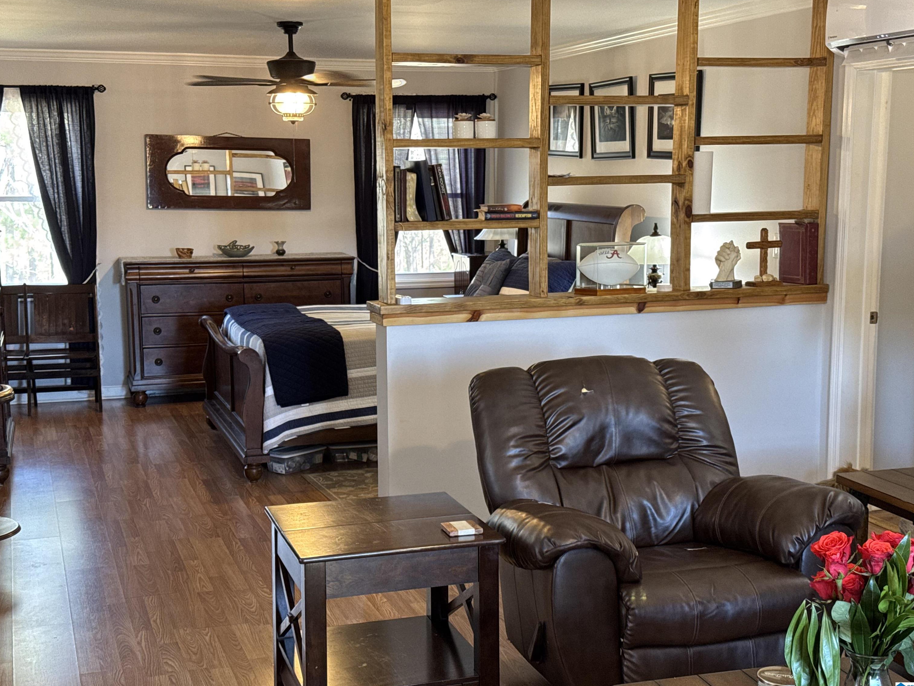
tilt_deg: -7.7
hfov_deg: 38.9
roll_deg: +0.2
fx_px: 1294
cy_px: 346
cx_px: 465
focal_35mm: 49
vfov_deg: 29.7
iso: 250
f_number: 1.78
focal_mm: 6.76
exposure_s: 1/40
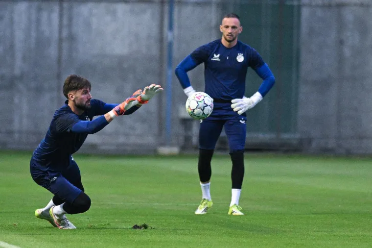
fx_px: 4648
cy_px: 124
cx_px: 186
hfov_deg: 4.6
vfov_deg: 3.1
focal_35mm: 450
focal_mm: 300
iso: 5000
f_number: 2.8
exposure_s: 1/2000
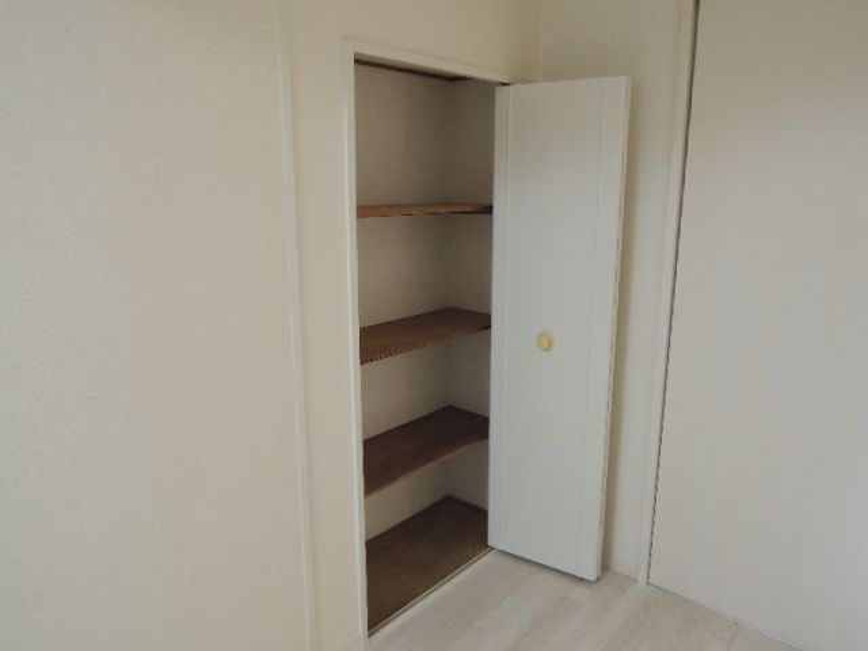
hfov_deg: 71.6
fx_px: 602
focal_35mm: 24
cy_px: 326
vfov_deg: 56.8
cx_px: 434
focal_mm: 4.3
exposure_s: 1/25
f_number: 2.8
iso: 400
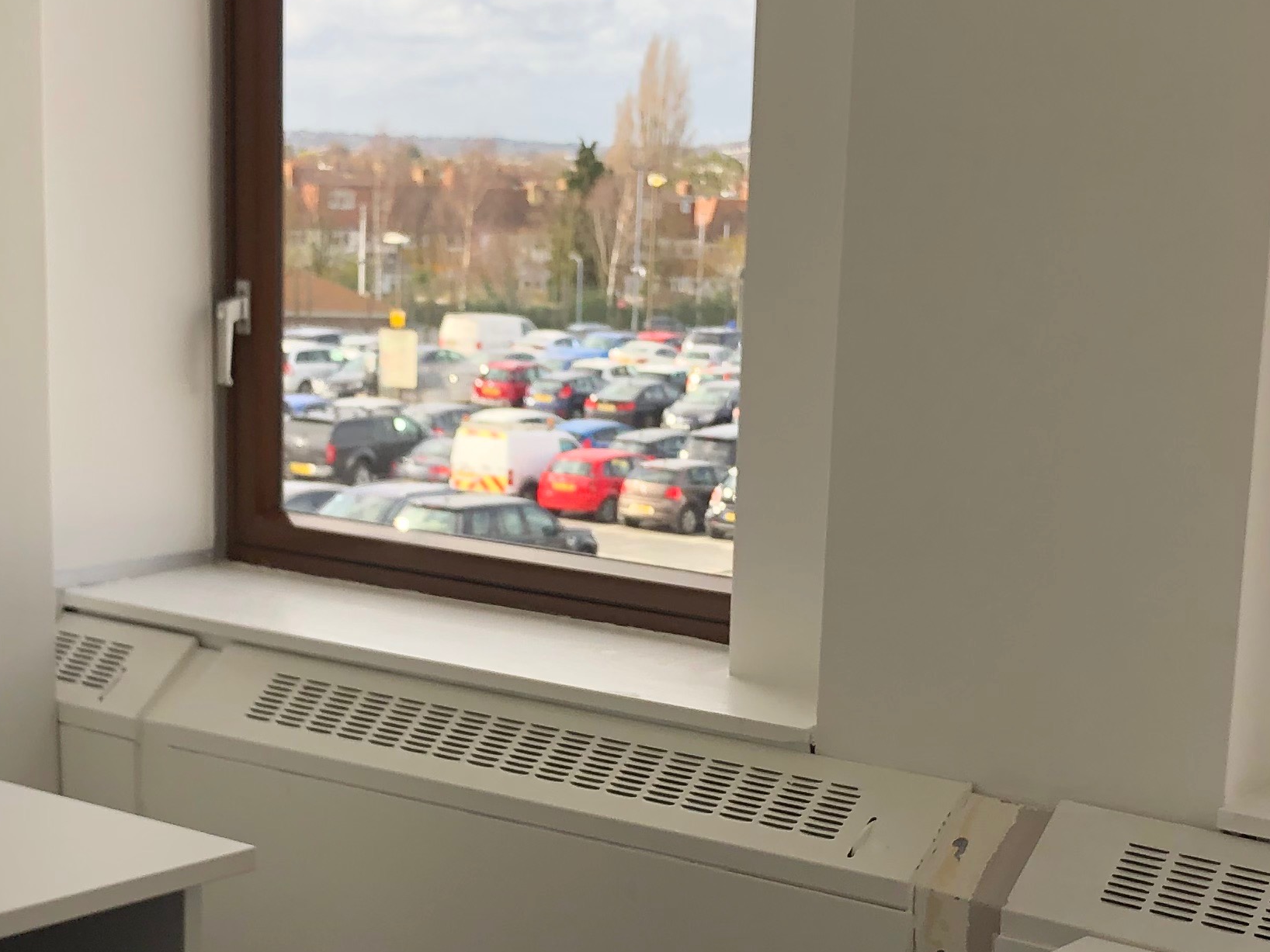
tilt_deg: -11.7
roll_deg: -2.2
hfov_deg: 28.2
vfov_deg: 21.1
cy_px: 728
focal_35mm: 69
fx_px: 2531
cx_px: 664
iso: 20
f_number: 1.8
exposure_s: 1/415
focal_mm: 3.99
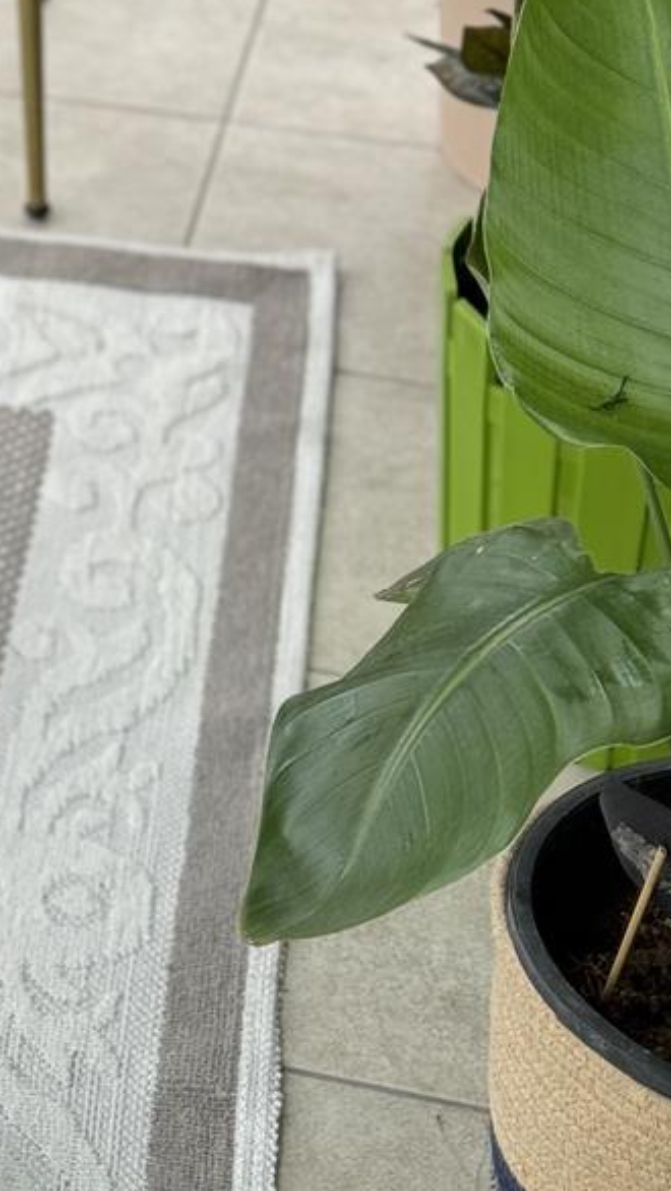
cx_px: -331
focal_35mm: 119
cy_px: 188
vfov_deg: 17.8
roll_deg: -1.5
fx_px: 3761
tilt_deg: -39.6
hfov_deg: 9.9
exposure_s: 1/120
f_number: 1.78
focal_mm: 6.86
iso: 100
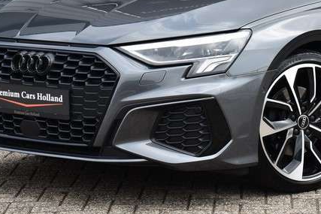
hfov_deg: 10.9
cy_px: -25
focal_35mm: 187
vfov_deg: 7.3
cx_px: 297
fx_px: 1668
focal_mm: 52
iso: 200
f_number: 8
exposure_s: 1/250
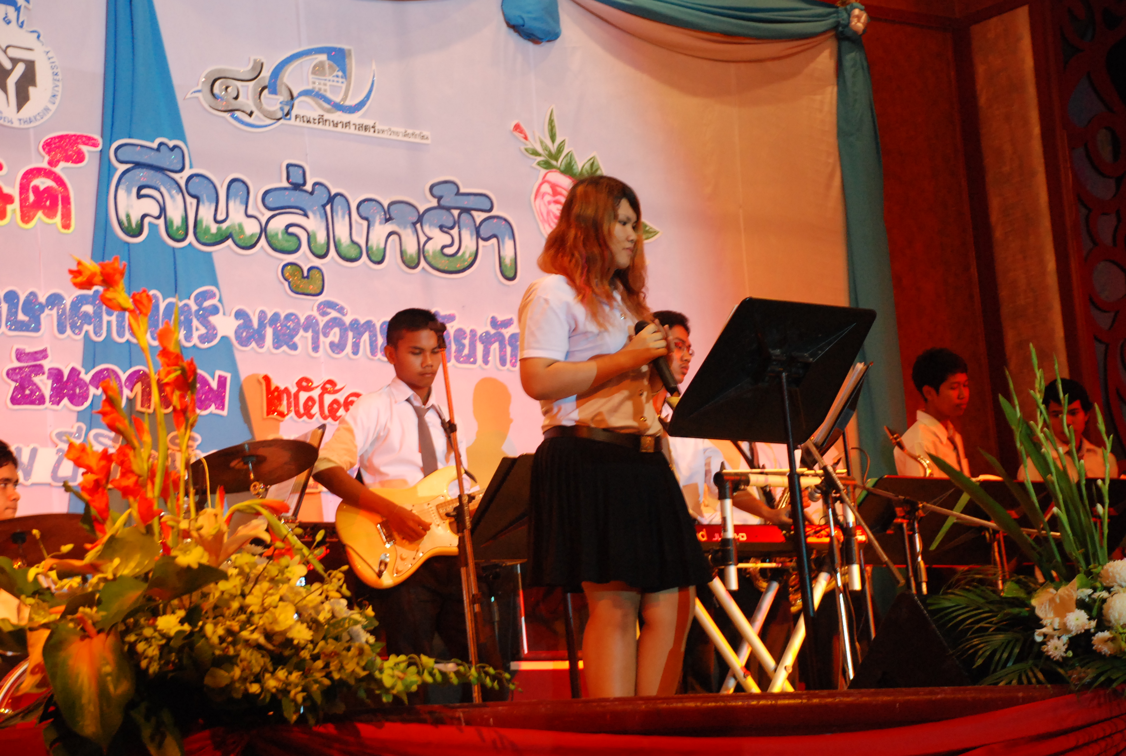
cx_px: 563
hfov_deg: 23.3
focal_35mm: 87
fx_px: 2727
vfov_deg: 15.8
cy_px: 378
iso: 1000
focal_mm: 58
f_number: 5.3
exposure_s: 1/20
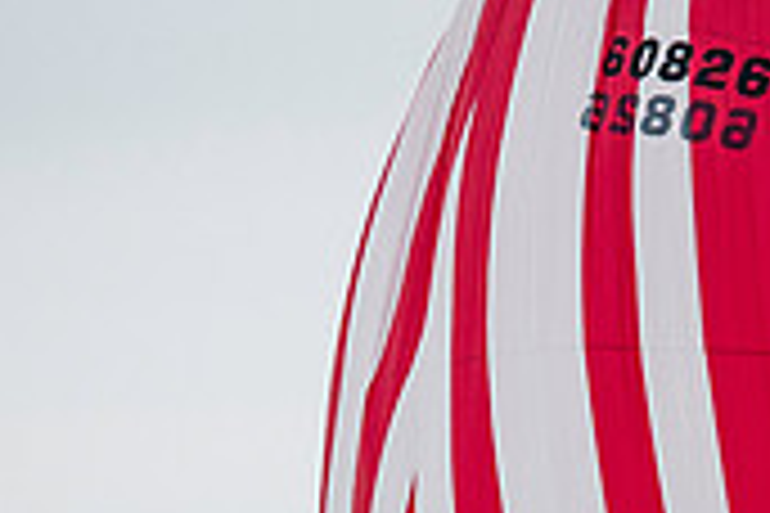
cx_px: 509
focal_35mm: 1551
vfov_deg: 0.9
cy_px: 650
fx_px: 33172
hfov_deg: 1.3
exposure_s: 1/2500
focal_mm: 300
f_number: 4.5
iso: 400
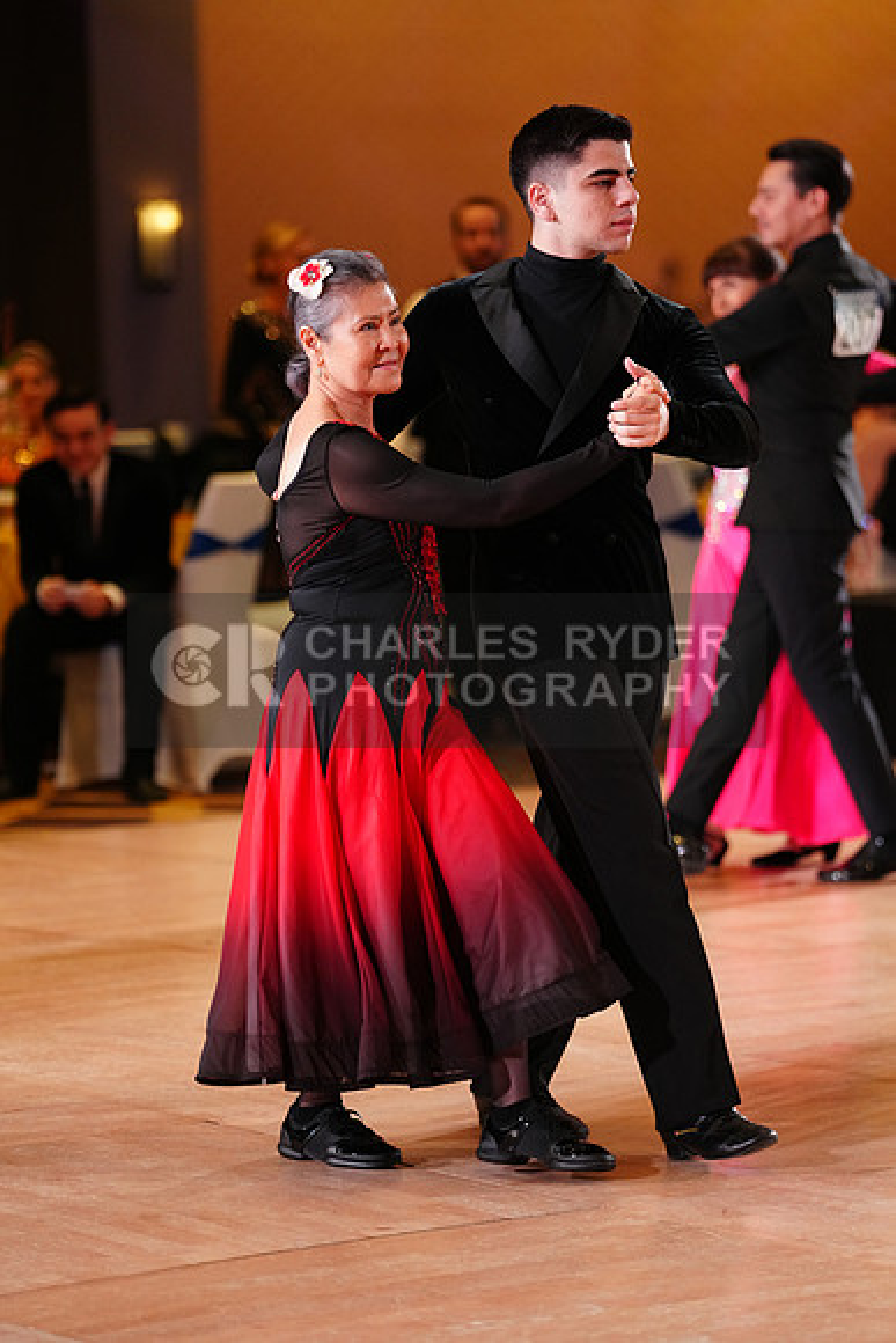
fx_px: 5260
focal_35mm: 141
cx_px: 448
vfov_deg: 14.5
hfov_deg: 9.7
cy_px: 672
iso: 2500
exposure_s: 1/640
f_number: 2.8
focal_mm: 141
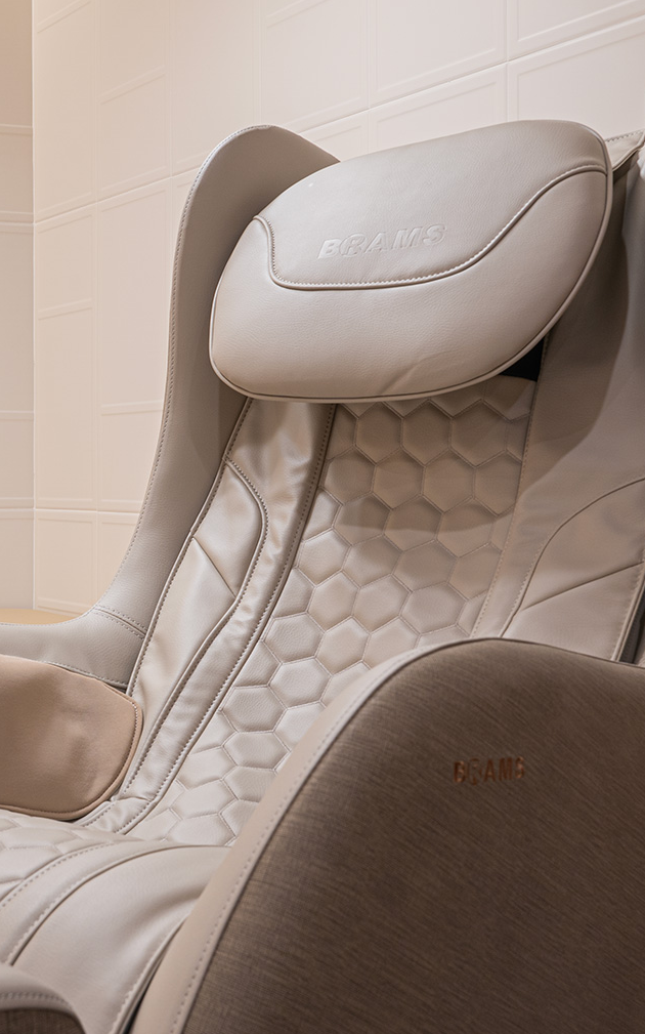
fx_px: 1689
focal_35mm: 60
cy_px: 469
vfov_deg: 34.0
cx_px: -85
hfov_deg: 20.5
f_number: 10
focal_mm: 29
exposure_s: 1/2.5
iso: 100
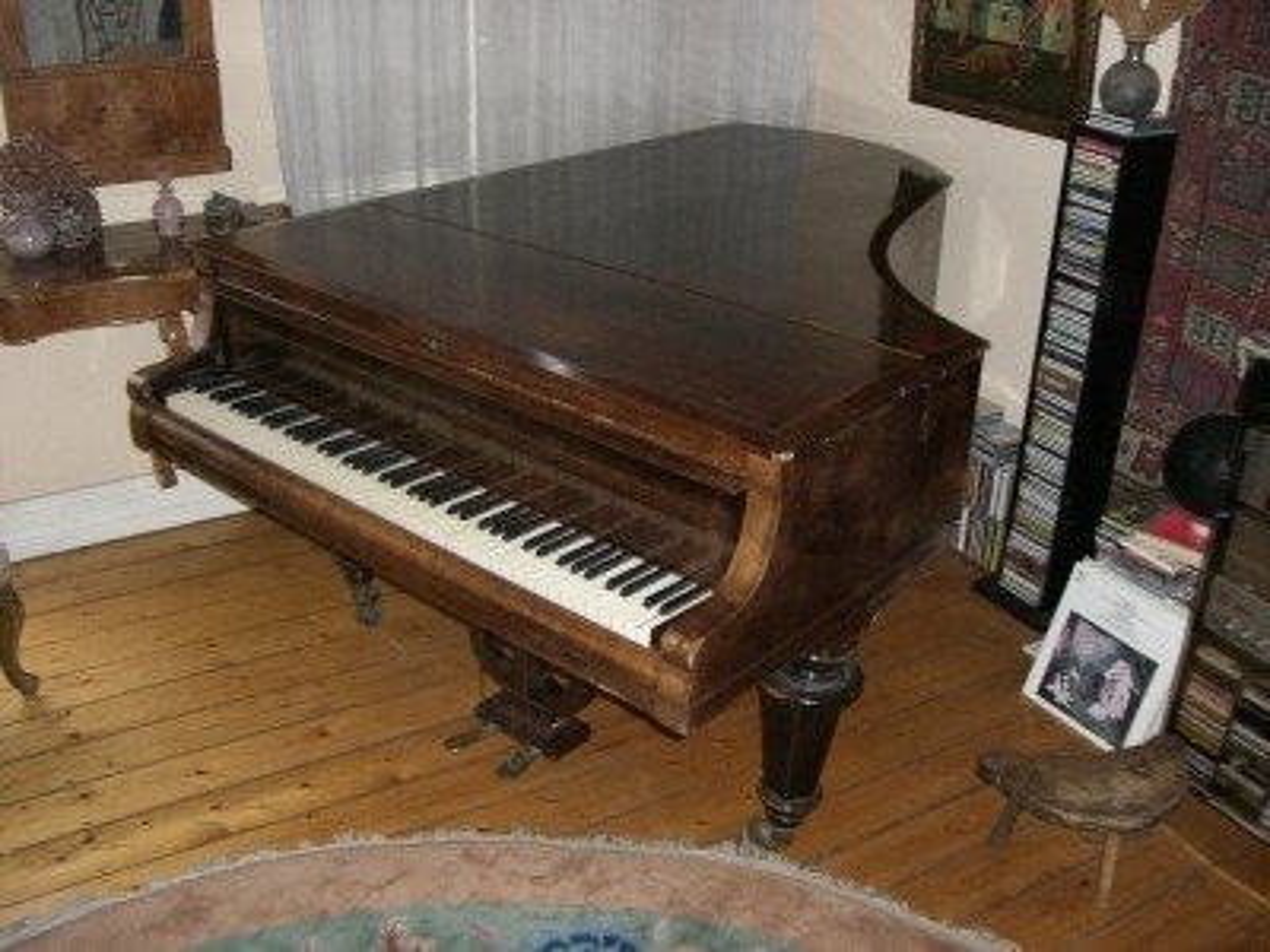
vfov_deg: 37.7
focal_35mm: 38
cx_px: 635
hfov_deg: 49.0
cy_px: 476
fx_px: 1394
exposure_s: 1/60
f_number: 2.7
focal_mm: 6.2
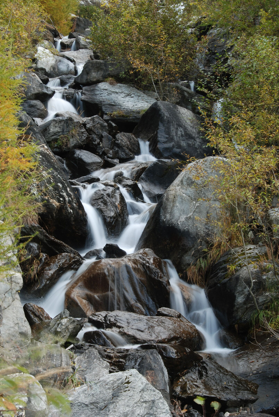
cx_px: 140
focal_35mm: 82
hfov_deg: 16.6
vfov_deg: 24.6
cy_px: 208
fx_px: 956
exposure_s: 1/1.6
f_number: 22
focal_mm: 55
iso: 100
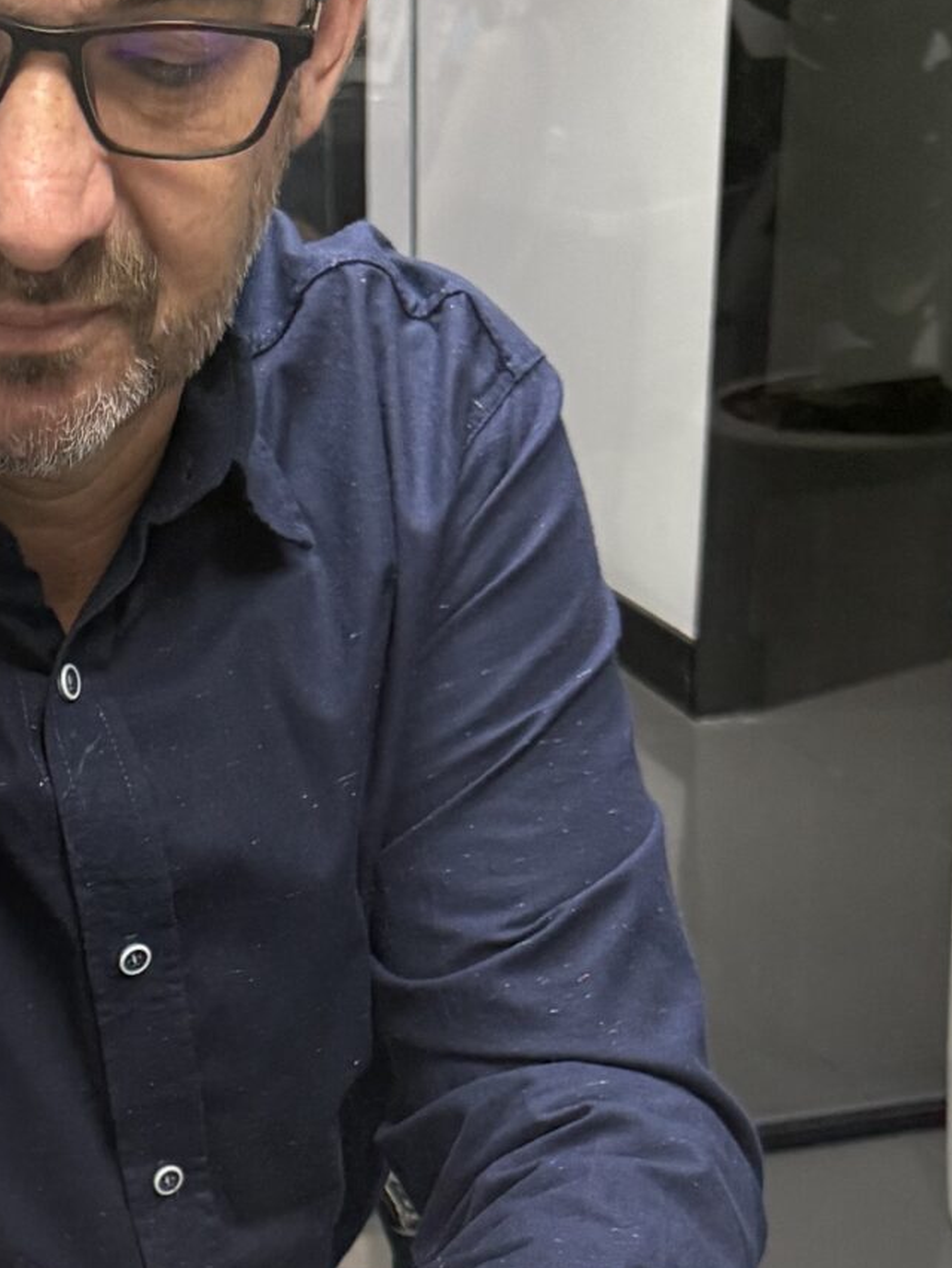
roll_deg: +6.1
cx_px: -132
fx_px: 2640
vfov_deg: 25.6
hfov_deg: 19.5
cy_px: 1286
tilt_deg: -28.0
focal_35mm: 72
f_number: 1.78
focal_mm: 6.76
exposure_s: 1/60
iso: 320
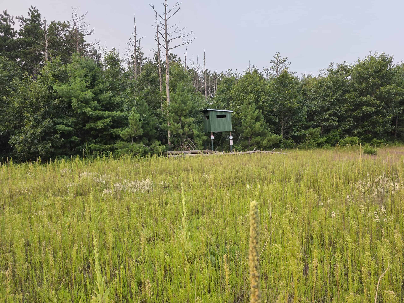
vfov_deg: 58.9
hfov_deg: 73.9
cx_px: 202
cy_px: 152
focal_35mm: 23
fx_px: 268
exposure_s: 1/359
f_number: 1.7
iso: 40
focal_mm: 6.3
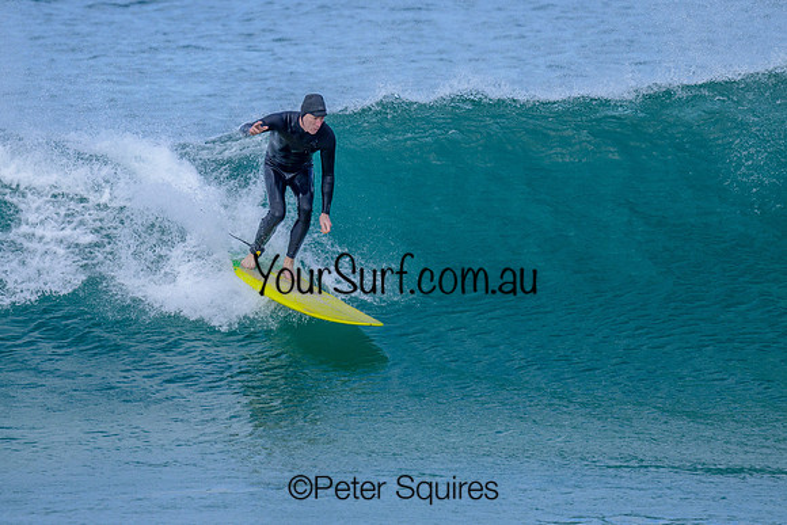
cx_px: 325
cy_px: 199
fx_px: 24039
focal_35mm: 1099
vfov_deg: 1.3
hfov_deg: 1.9
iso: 560
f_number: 6.3
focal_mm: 800
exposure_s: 1/2000
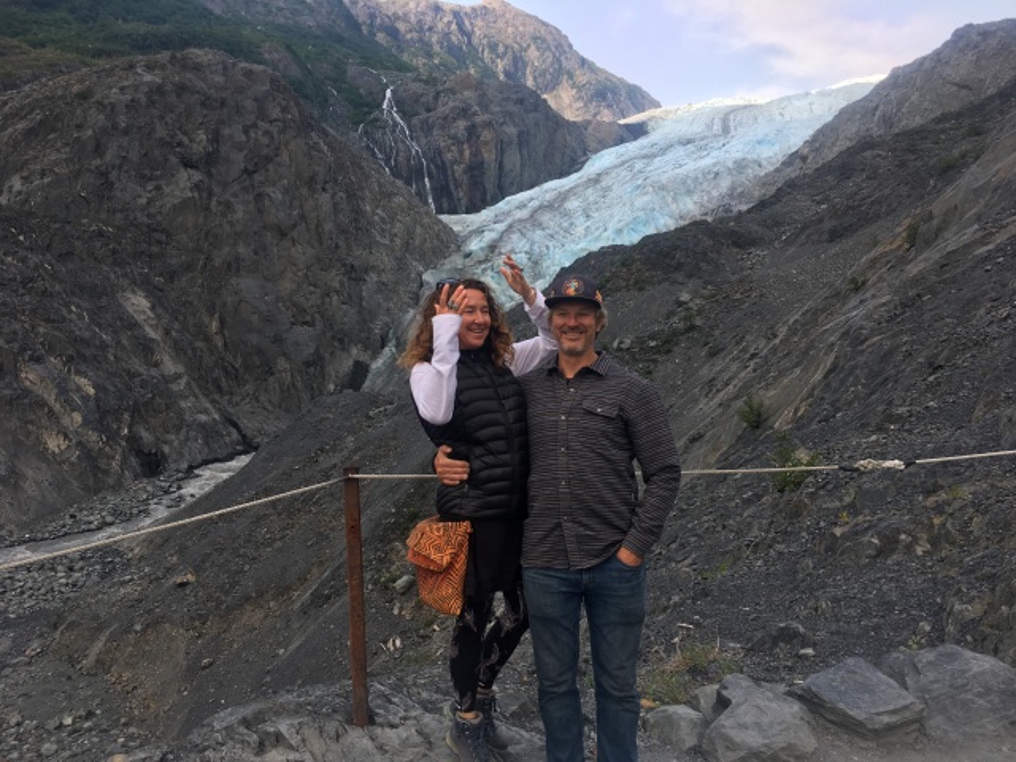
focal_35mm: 29
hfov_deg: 61.7
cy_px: 381
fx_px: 851
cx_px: 508
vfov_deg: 48.2
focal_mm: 4.15
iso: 25
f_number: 2.2
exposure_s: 1/553
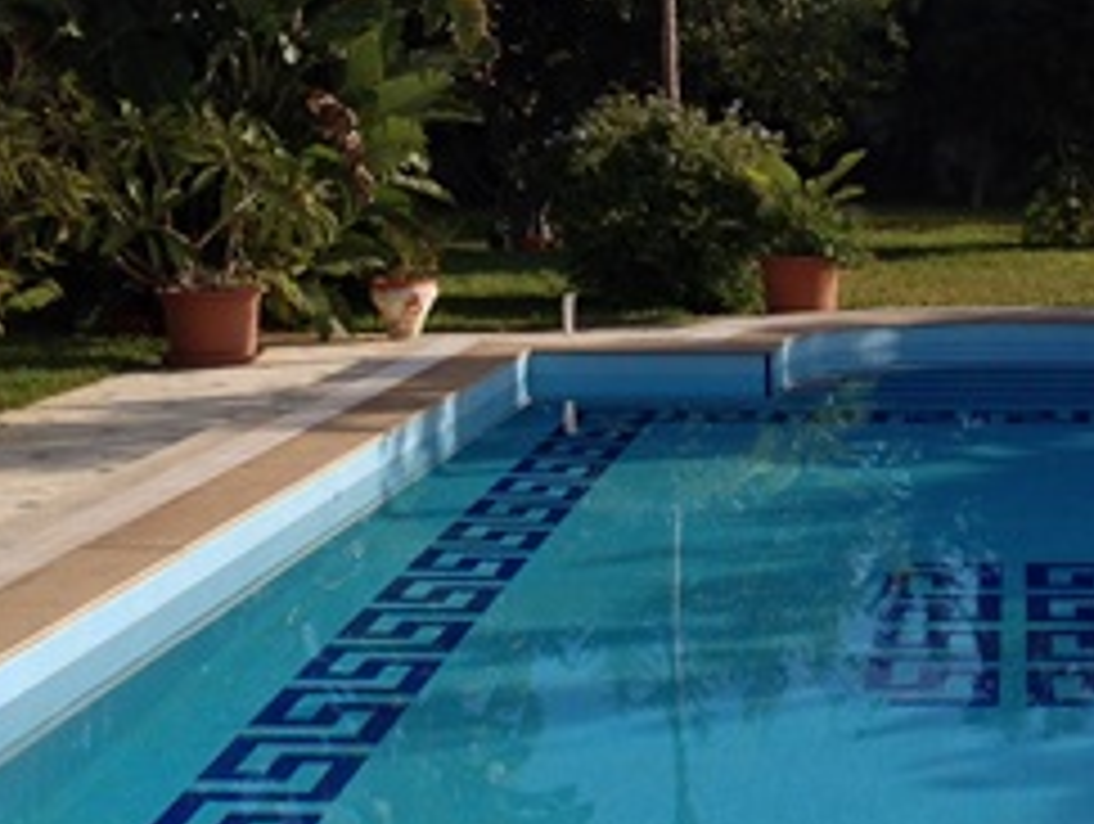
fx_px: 2912
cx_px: 954
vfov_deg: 16.0
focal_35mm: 92
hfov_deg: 20.9
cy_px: 207
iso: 50
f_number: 2.4
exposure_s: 1/1255
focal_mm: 4.28
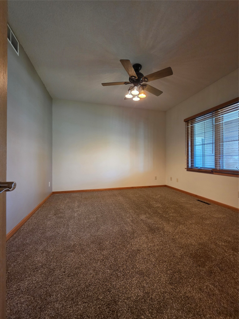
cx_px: 120
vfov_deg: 106.2
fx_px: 120
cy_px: 160
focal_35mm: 13
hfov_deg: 89.9
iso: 640
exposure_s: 1/60
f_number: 1.9
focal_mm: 2.2
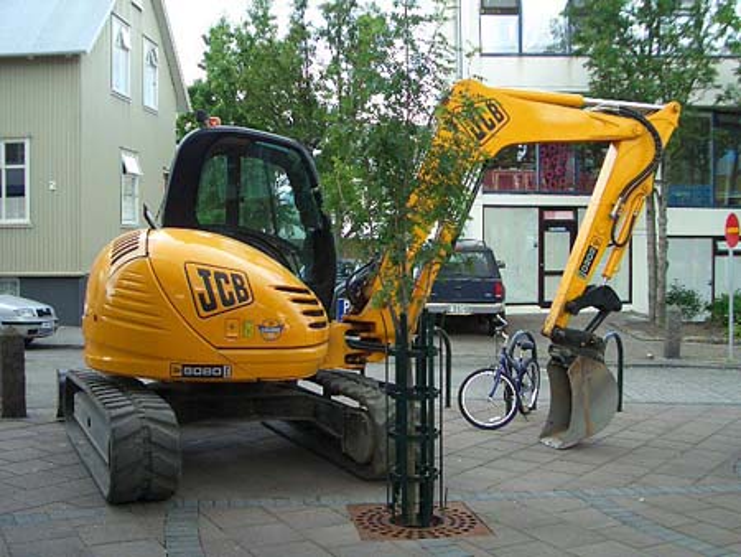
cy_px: 278
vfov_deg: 35.2
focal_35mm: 41
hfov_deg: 45.8
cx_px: 370
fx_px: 878
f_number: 2.8
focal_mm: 6.8
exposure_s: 1/200
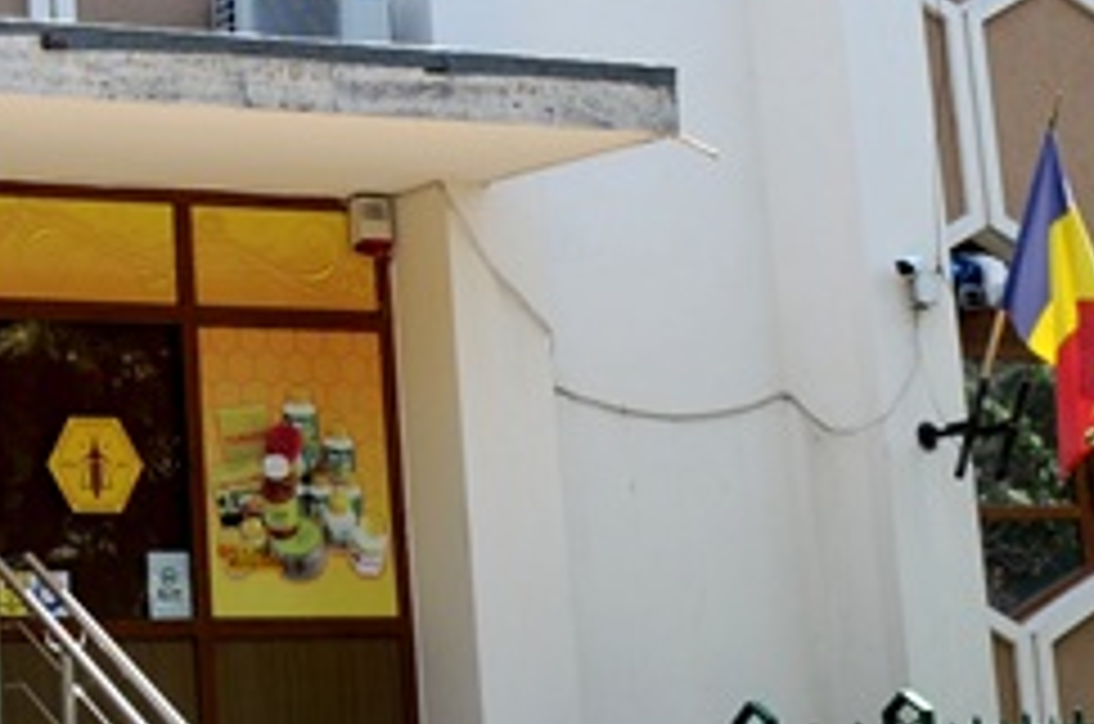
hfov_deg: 18.7
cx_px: -104
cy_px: -85
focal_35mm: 105
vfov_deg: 12.7
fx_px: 3186
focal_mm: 17
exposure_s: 1/125
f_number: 6.3
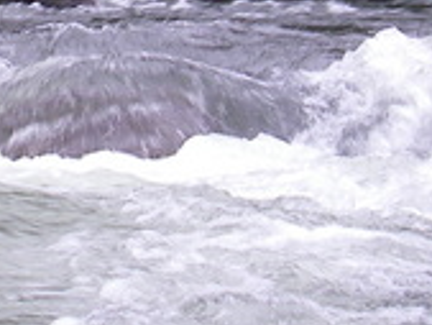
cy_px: -110
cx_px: 141
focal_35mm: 180
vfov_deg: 8.1
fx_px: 2248
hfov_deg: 11.0
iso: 64
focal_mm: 6.3
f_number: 3.3
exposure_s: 1/50
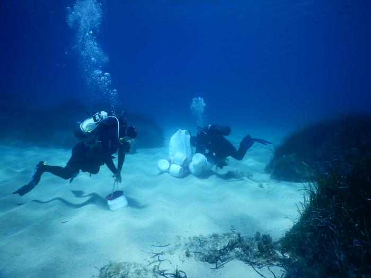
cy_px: 139
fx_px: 257
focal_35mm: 24
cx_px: 186
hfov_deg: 71.6
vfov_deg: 56.8
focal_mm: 4.3
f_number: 2.8
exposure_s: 1/800
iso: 125
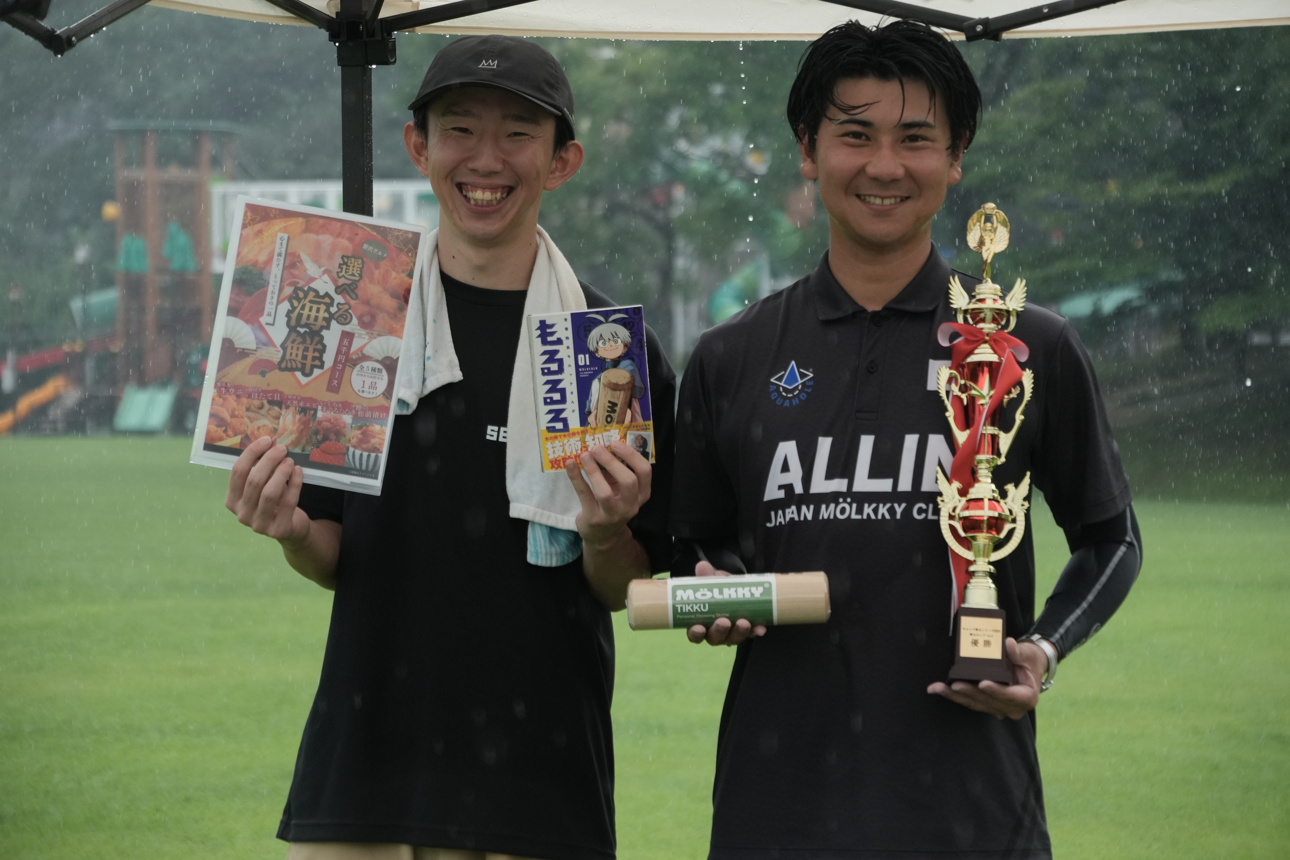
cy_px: 430
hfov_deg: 13.7
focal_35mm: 150
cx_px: 645
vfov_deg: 9.1
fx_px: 5375
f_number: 6.3
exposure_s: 1/640
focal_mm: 100.4
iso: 640
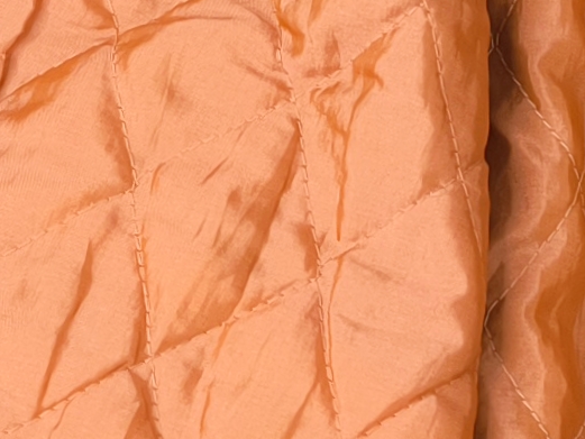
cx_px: 1117
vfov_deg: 9.0
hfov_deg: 11.0
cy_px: 108
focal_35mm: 165
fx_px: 2789
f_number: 1.9
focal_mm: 6.92
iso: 80
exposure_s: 1/100
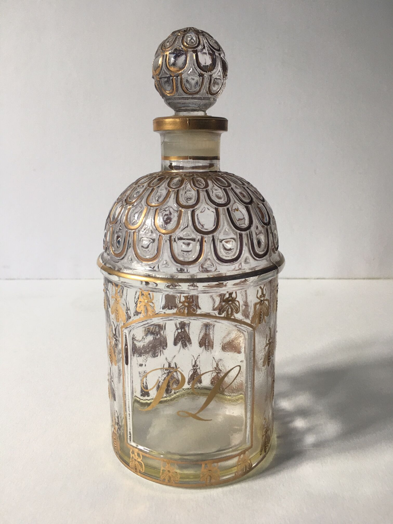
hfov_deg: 48.2
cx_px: 196
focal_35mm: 29
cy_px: 262
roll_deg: -0.3
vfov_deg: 61.7
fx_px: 439
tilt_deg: -11.6
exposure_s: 1/17
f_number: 2.2
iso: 40
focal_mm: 4.15
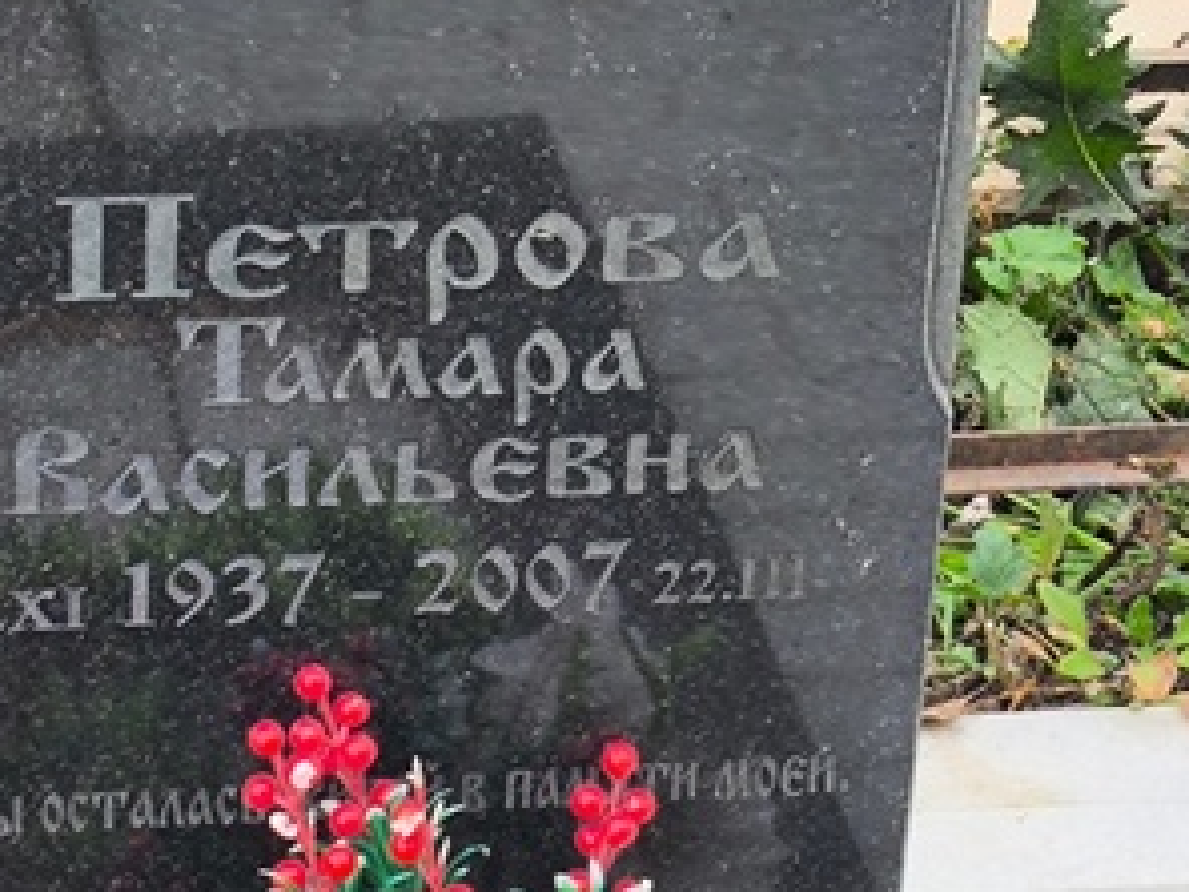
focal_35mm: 135
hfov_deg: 14.5
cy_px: 442
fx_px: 4637
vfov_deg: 11.0
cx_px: 255
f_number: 1.7
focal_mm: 4.71
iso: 50
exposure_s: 1/146
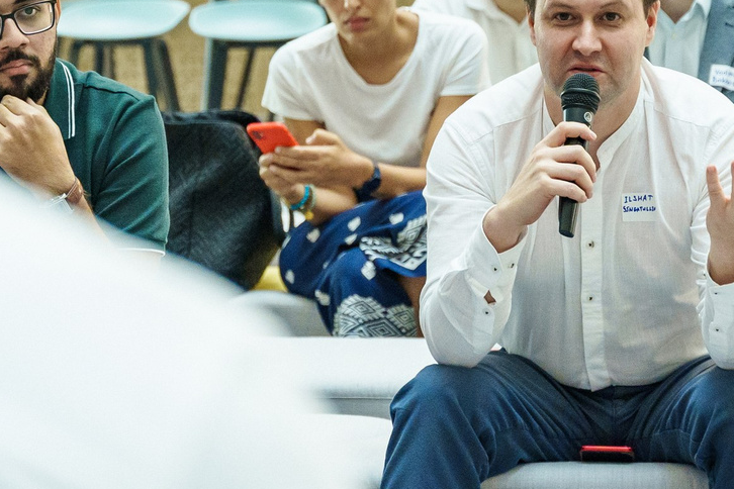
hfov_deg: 10.7
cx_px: 394
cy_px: 64
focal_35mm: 193
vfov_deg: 7.1
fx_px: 3935
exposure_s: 1/125
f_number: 2.8
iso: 1600
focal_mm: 54.7
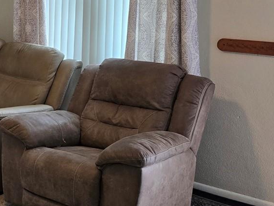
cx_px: 29
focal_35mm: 65
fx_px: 515
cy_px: 85
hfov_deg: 28.7
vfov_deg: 22.6
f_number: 1.8
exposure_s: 1/120
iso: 125
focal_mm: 5.4
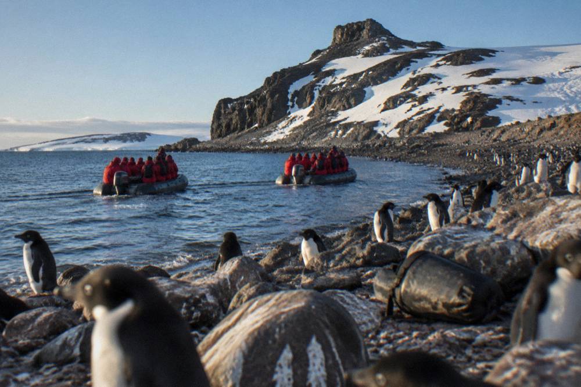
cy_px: 194
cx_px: 290
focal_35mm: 35
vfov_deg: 37.8
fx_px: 565
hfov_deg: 54.5
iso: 500
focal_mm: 35
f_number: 10
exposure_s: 1/320
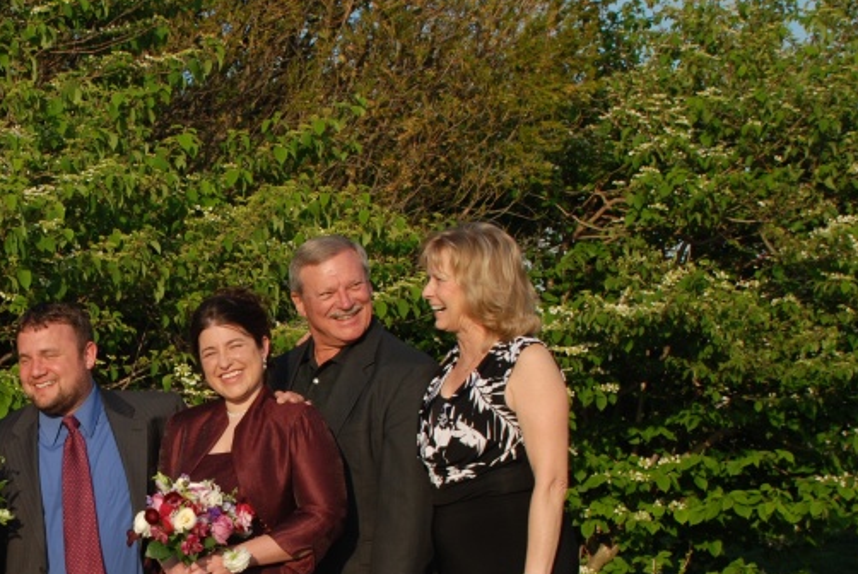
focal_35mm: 98
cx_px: 34
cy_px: 488
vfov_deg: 13.9
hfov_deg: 20.2
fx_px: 2338
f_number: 7.1
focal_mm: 32
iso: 100
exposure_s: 1/200
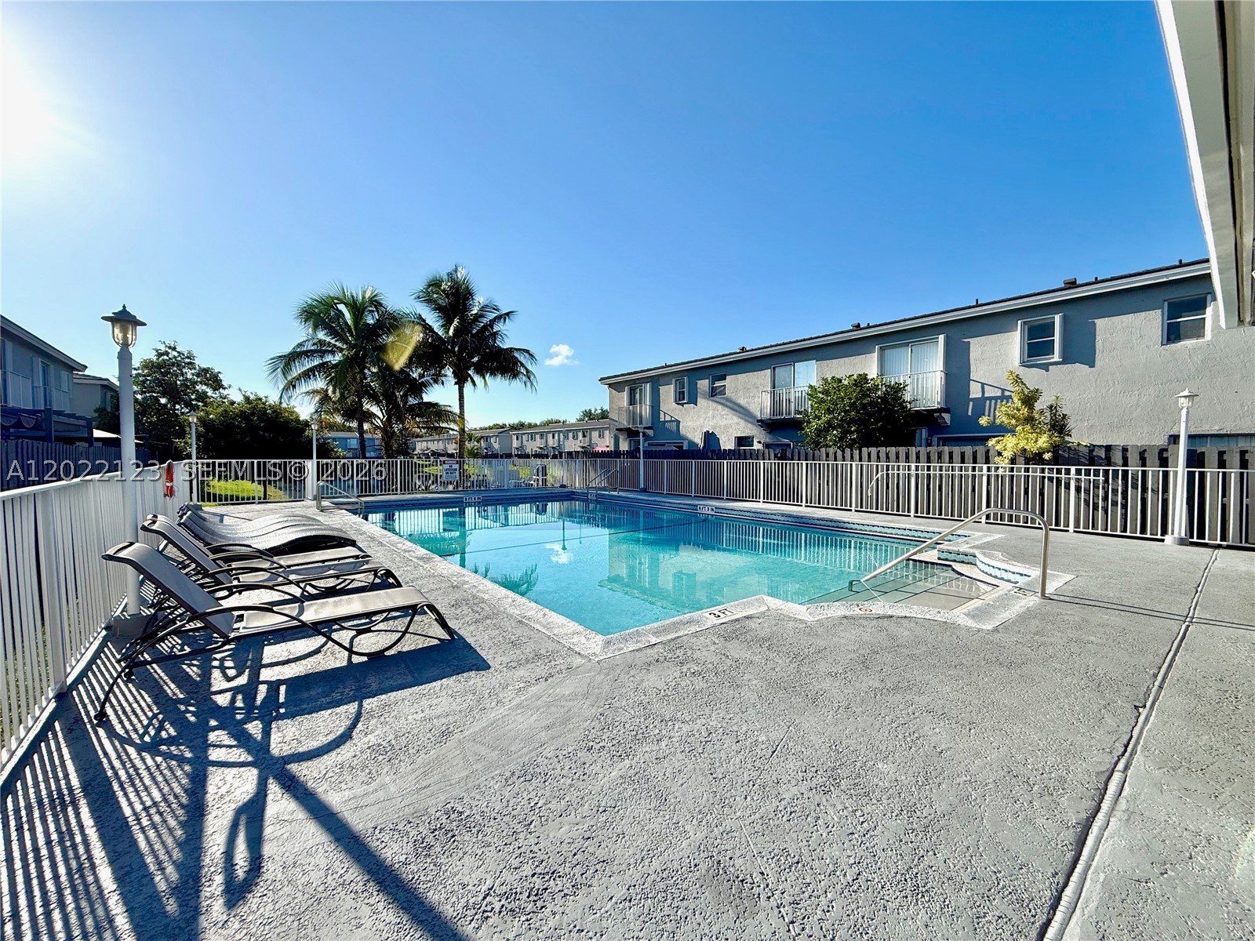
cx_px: 628
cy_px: 470
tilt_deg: -1.7
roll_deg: -0.3
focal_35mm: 14
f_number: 2.2
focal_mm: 2.22
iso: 50
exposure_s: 1/2506
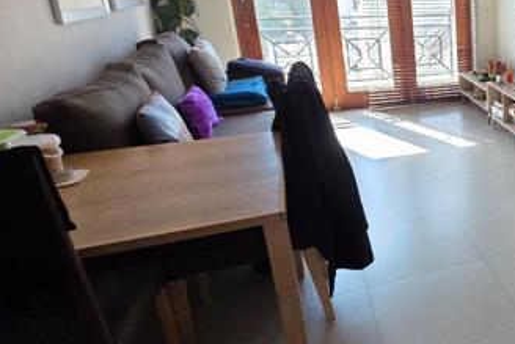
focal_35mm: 33
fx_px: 472
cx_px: 564
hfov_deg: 44.2
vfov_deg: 39.8
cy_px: 138
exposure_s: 1/100
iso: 40
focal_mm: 2.2
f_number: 1.9
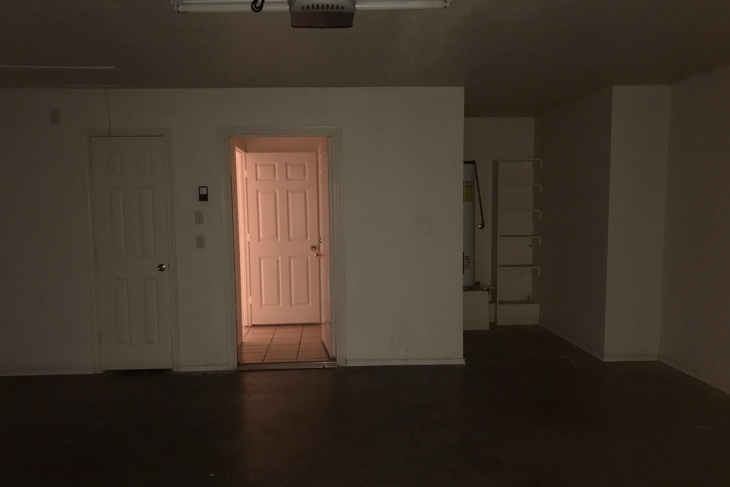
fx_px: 629
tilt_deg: -6.7
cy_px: 275
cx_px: 355
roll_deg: +1.2
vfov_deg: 42.2
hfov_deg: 60.3
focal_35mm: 31
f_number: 1.8
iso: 80
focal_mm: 3.99
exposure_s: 1/16
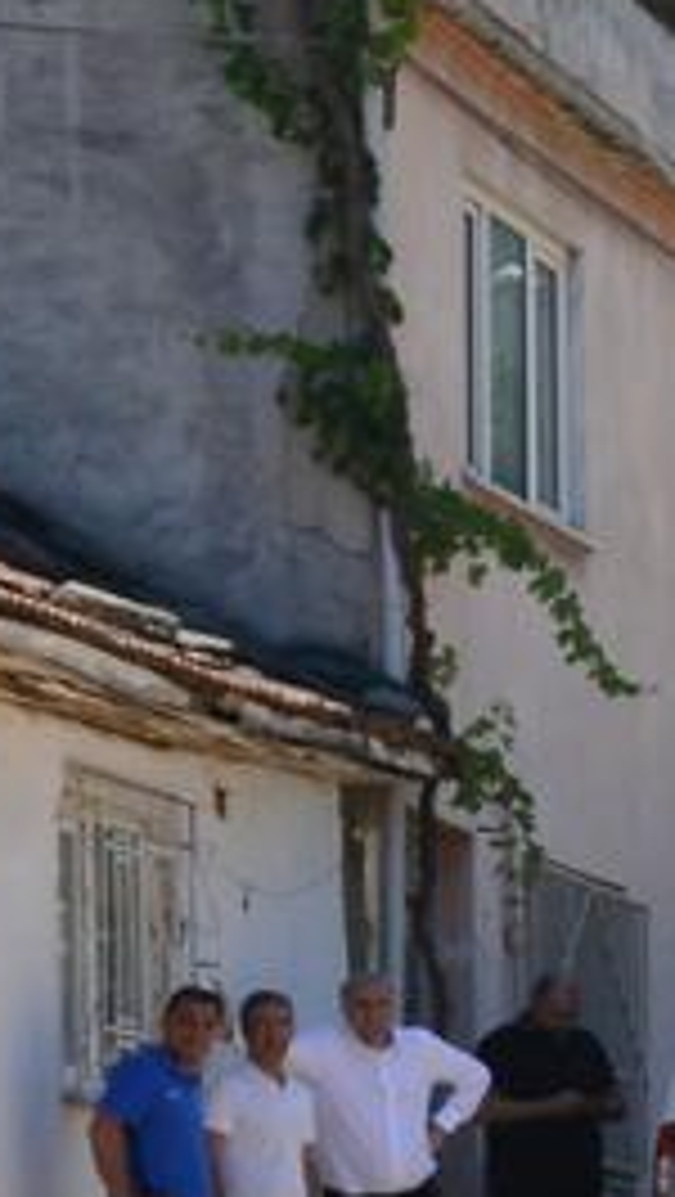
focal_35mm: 219
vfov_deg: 9.8
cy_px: 1246
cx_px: 3393
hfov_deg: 4.7
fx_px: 6955
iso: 500
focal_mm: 29
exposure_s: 1/800
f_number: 8
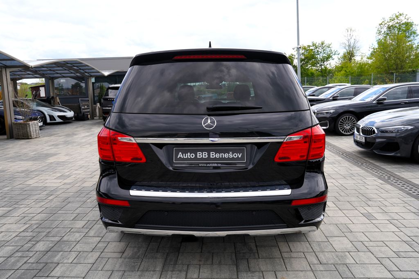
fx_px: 314
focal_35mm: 27
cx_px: 210
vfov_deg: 47.9
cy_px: 140
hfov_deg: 67.4
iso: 100
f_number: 6.3
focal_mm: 27
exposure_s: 1/200
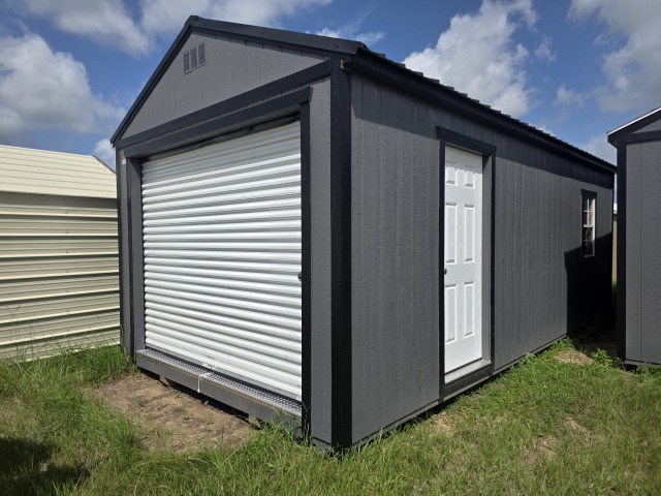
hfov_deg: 73.9
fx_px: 439
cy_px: 248
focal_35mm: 23
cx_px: 330
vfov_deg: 58.9
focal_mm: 6.3
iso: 64
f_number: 1.7
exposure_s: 1/7944
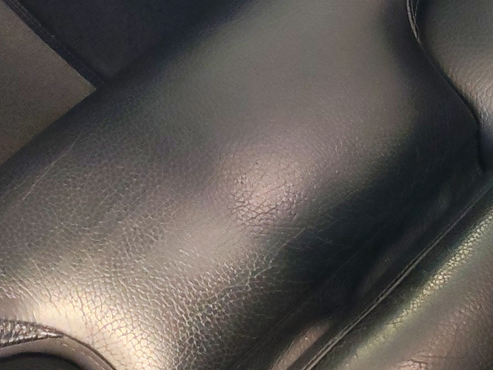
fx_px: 1553
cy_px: -240
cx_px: 318
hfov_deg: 18.0
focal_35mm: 109
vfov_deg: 12.7
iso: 1250
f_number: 1.9
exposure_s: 1/100
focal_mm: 6.12
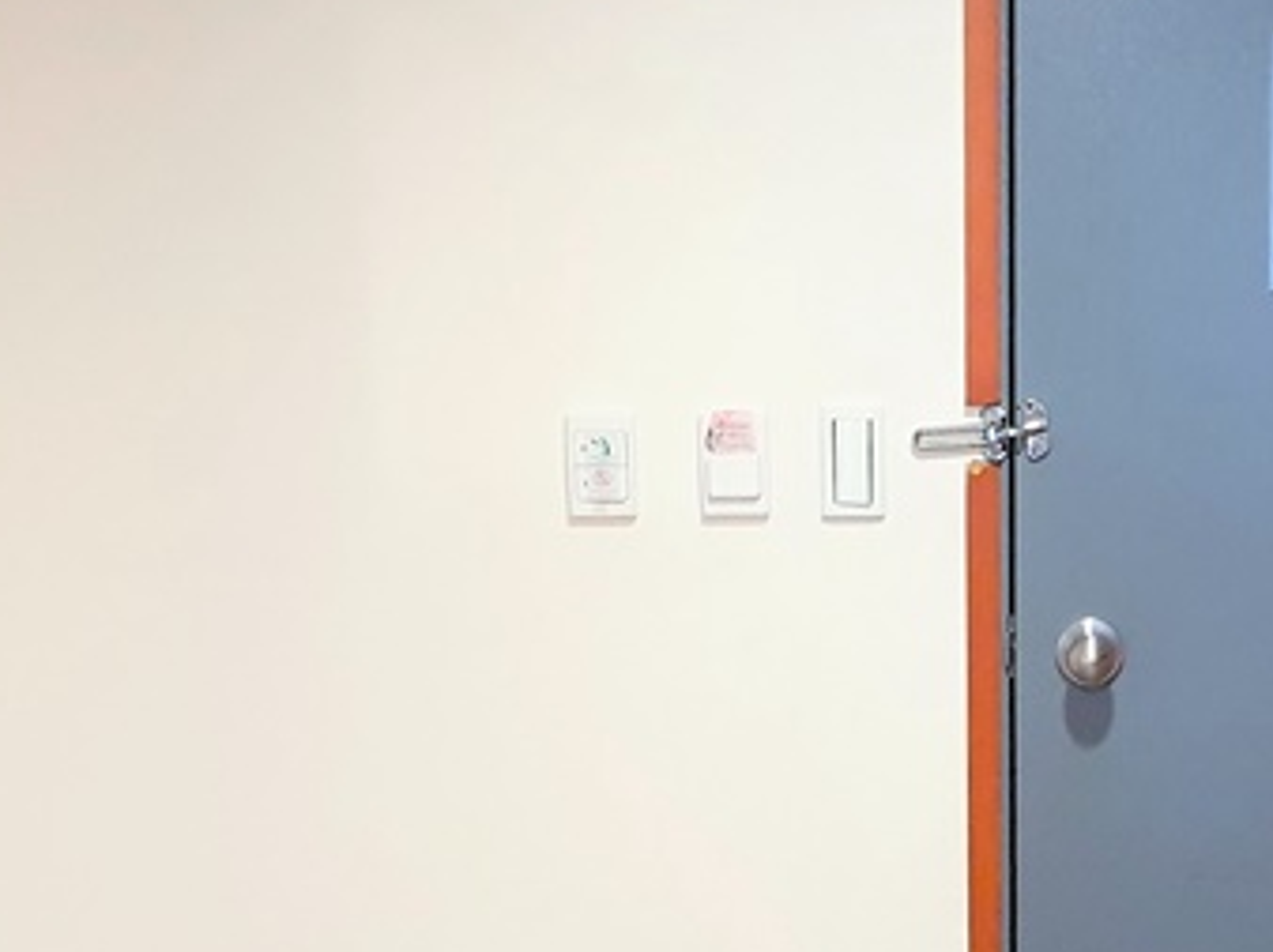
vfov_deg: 18.7
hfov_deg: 25.1
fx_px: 2830
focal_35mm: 77
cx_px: 927
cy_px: 881
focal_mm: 4.32
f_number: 1.7
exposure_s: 1/40
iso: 640
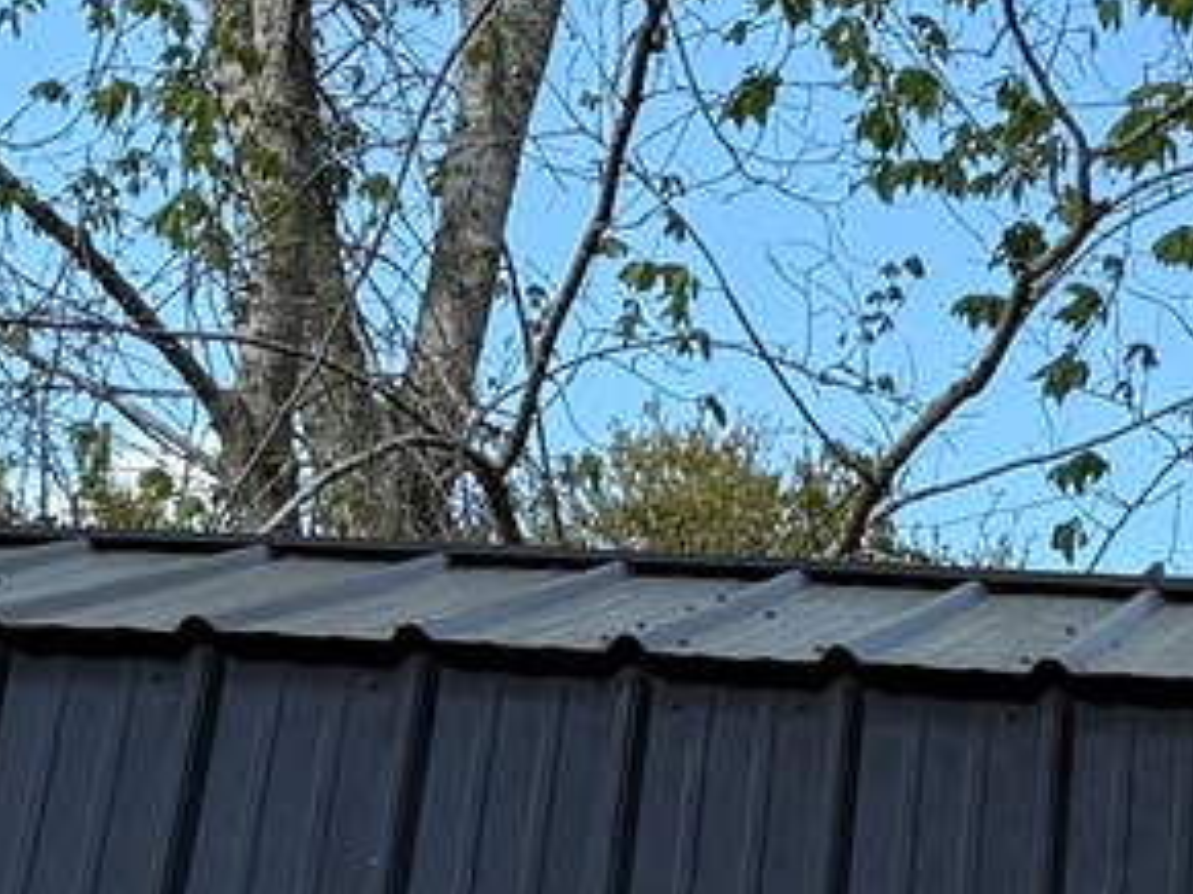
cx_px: 2083
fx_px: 5822
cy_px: 2247
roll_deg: -0.4
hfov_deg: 11.0
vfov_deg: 8.0
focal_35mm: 169
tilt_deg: +0.6
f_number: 1.78
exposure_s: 1/2445
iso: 80
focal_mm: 6.76
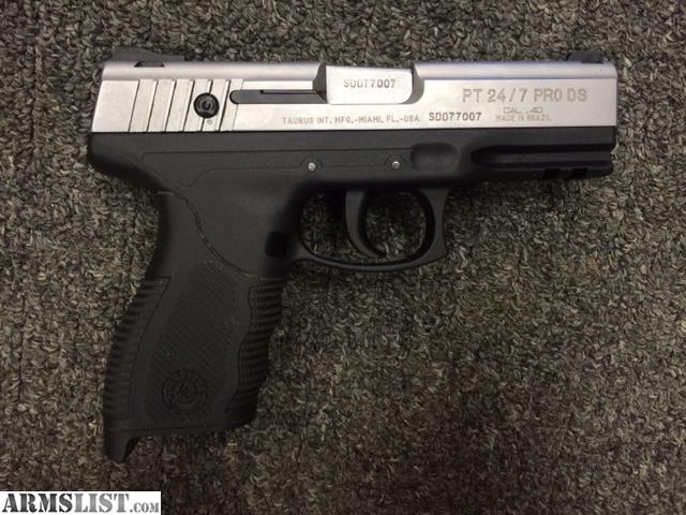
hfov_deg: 61.7
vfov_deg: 48.2
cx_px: 343
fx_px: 575
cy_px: 258
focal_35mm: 29
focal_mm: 4.15
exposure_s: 1/30
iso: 100
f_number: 2.2
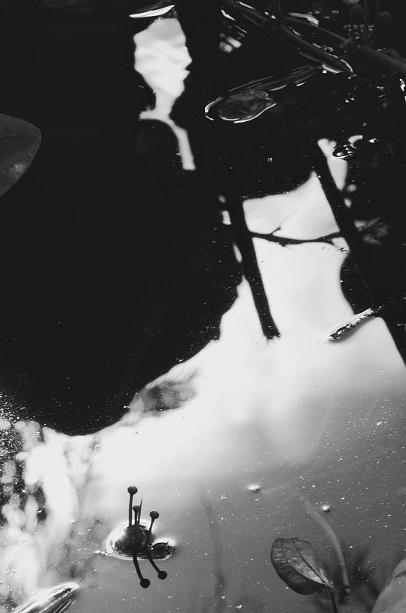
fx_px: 5320
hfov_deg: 4.4
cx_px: 13
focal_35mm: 313
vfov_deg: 6.6
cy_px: 505
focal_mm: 105
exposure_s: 1/125
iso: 160
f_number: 13
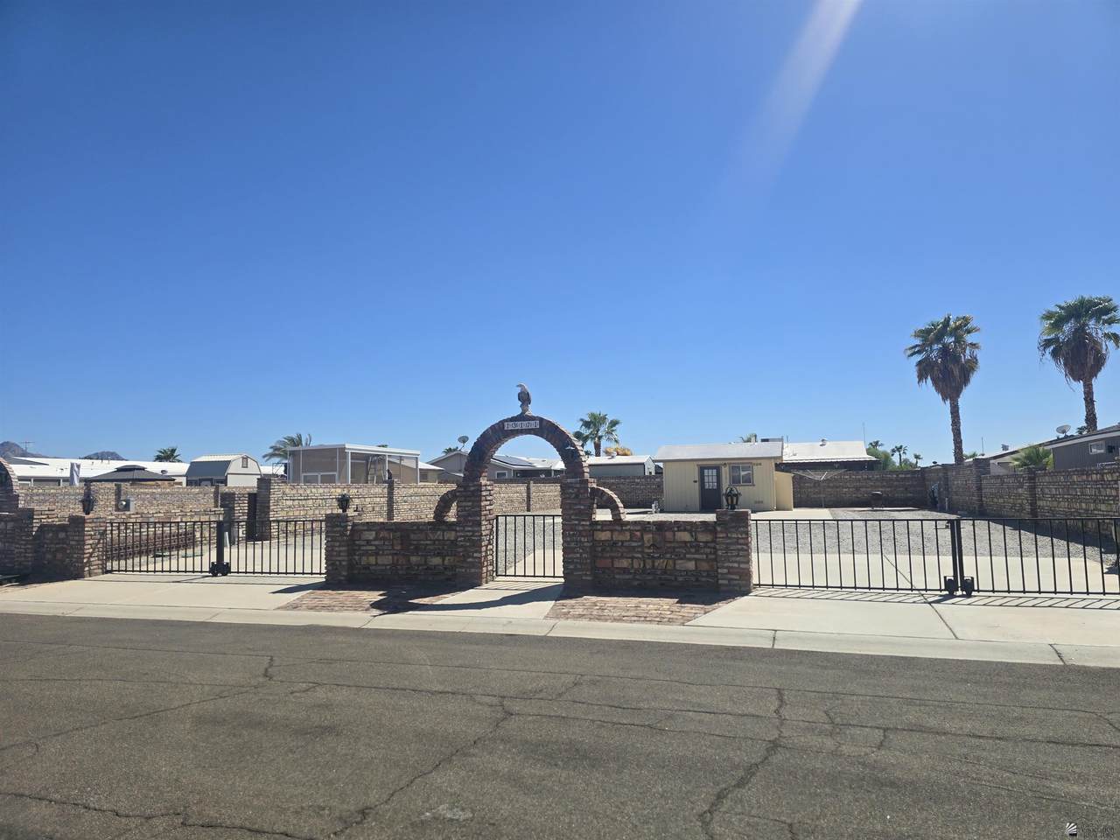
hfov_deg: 73.9
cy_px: 420
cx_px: 560
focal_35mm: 23
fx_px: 744
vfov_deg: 58.9
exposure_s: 1/1199
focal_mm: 6.3
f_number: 1.7
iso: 12
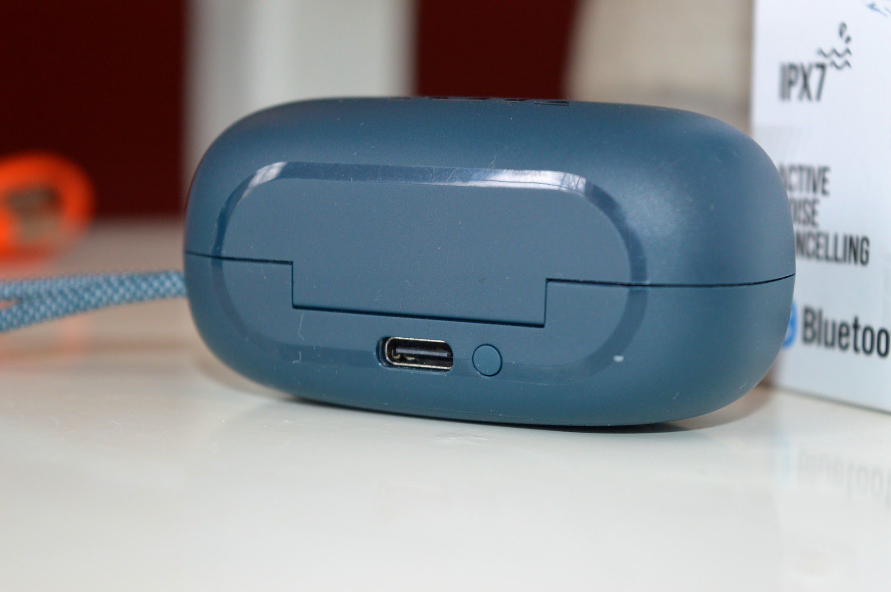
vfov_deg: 16.5
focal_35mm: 82
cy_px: 296
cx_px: 446
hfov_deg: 24.6
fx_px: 2040
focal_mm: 55
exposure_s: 1/30
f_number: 5.6
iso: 560
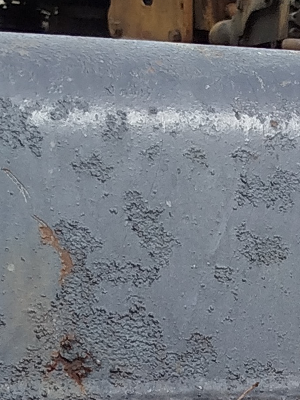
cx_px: 736
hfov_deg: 8.4
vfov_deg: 11.7
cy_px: 626
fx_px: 1849
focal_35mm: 160
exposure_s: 1/1032
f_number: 1.7
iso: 50
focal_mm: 5.31
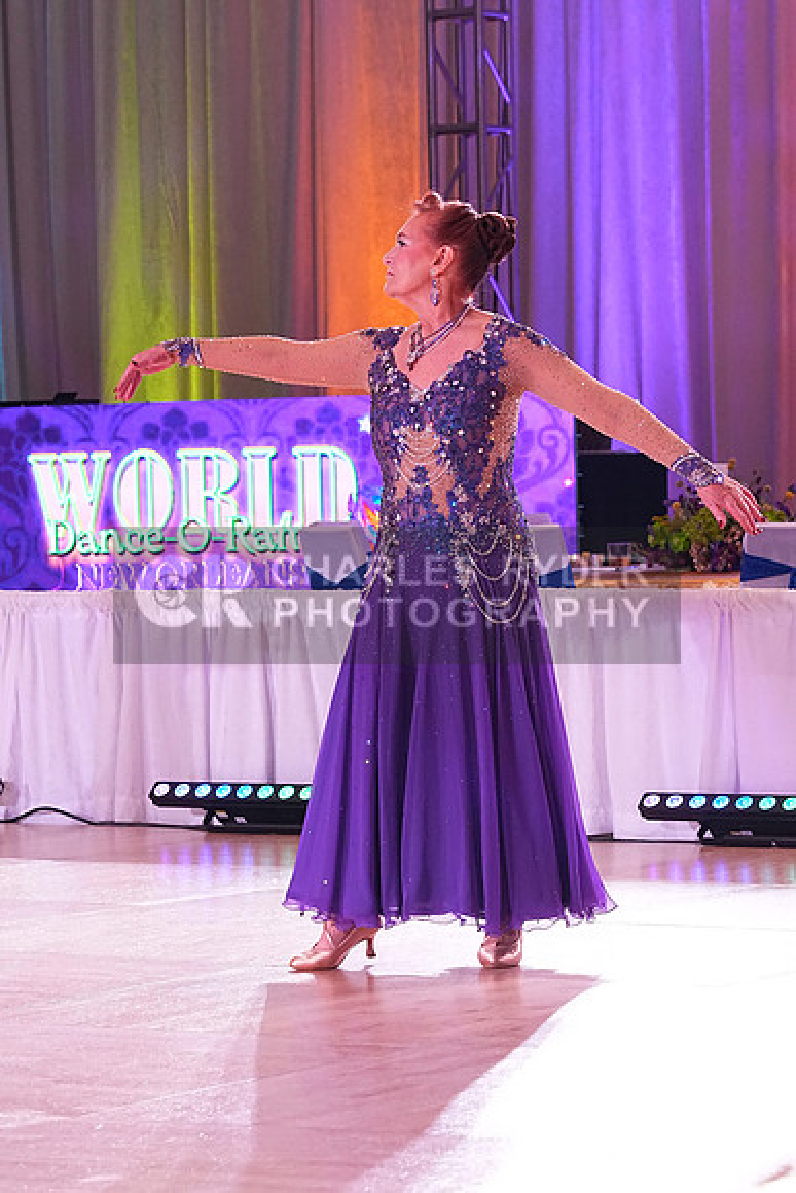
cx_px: 398
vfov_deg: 13.1
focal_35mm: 157
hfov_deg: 8.7
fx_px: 5204
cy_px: 596
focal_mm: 105
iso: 3200
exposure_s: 1/250
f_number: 5.6
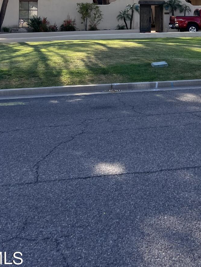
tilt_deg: +6.7
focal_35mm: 59
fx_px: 457
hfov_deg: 24.6
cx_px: 149
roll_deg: -0.4
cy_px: -17
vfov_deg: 29.8
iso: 50
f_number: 1.5
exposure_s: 1/1751
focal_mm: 5.7
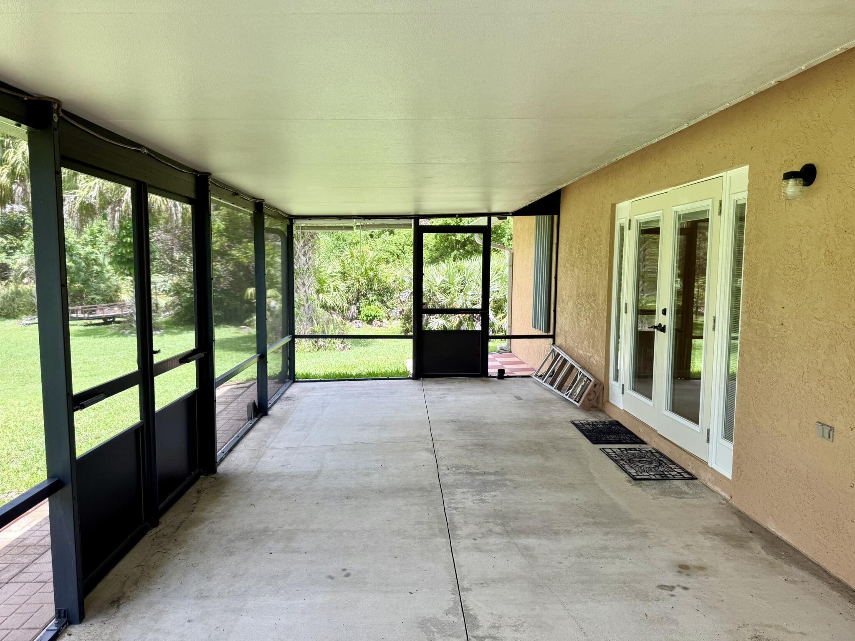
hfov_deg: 71.6
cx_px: 428
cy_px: 320
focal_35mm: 24
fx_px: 593
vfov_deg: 56.8
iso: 80
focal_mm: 6.76
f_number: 1.78
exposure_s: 1/517
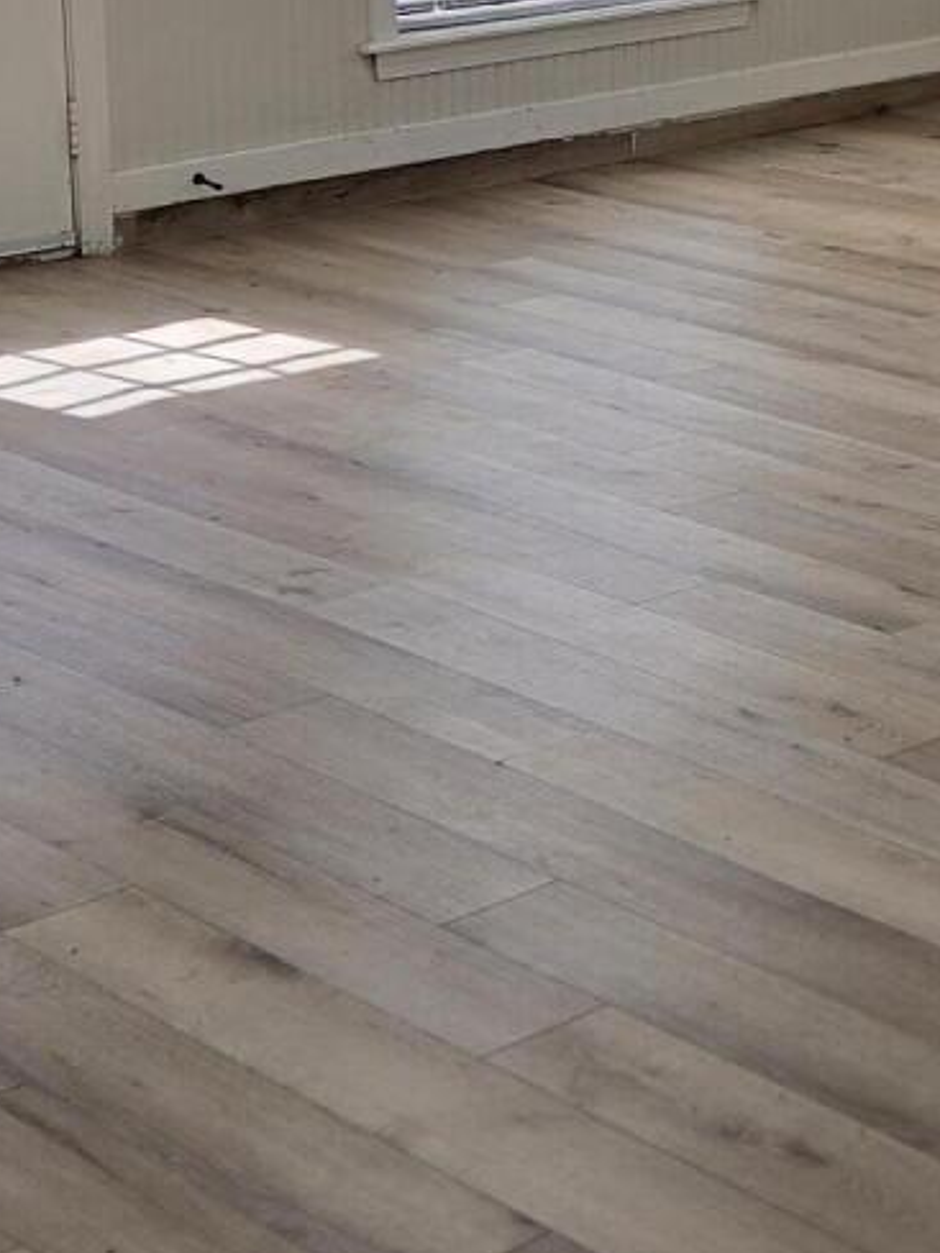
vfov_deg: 20.2
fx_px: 3402
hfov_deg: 15.0
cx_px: 1224
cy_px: 0
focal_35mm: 94
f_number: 1.8
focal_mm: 5.4
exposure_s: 1/178
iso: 25
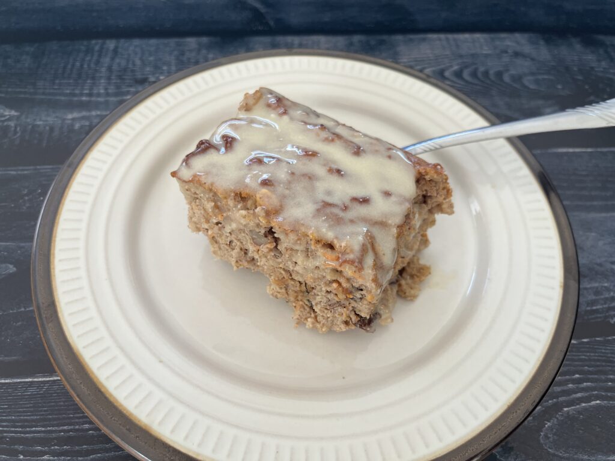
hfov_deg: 67.3
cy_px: 230
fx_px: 462
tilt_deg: -55.5
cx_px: 308
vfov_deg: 53.1
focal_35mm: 26
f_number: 1.6
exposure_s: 1/121
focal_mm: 5.1
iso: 100
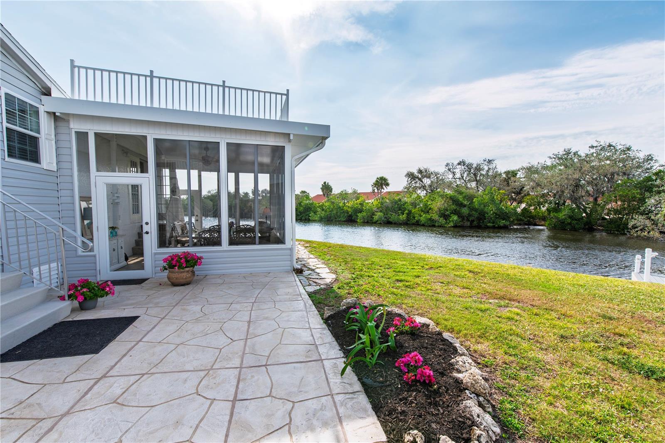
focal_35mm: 15
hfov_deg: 100.4
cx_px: 332
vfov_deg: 77.3
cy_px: 222
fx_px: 277
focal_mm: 15
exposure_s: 1/320
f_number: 9
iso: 100
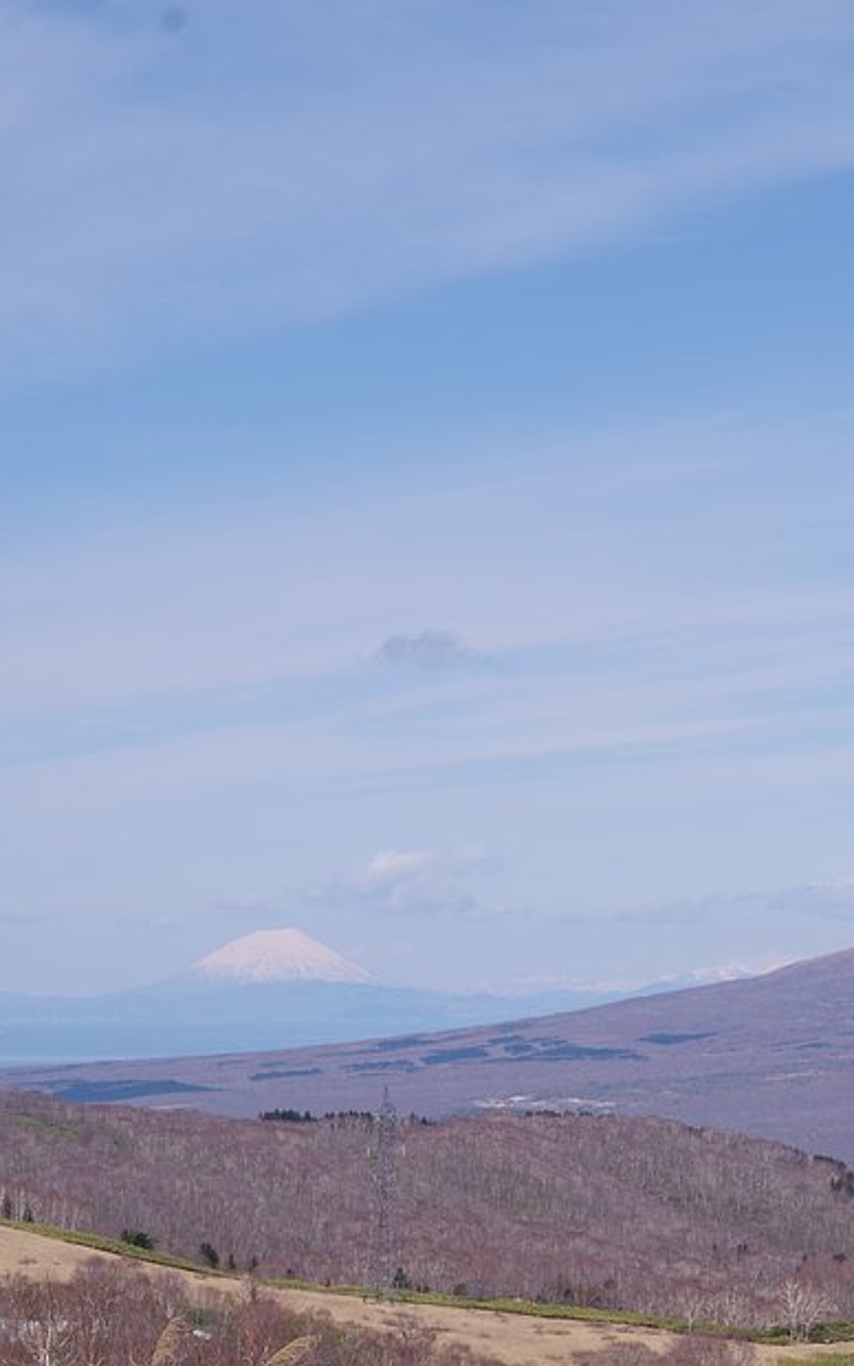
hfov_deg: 10.7
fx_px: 4507
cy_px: 698
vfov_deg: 17.2
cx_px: 889
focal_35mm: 121
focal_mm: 48
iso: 200
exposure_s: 1/400
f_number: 11
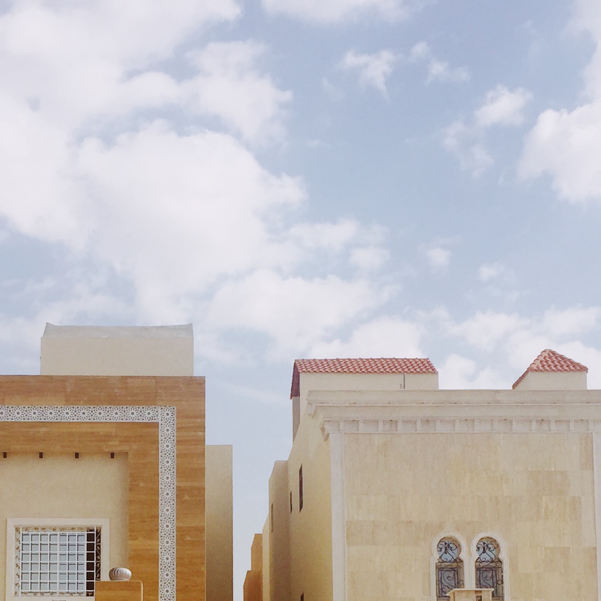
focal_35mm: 72
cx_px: 228
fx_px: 1414
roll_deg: -1.2
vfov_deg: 22.9
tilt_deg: +6.2
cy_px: 614
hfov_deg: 23.9
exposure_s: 1/3300
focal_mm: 4.15
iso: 32
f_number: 2.2
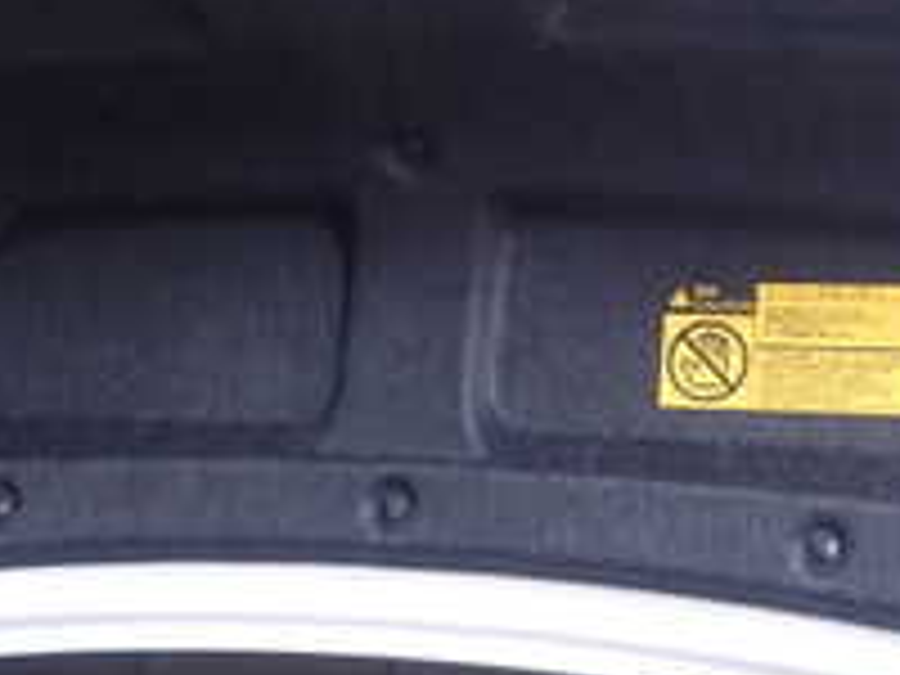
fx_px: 1950
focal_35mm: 75
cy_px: 162
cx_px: 513
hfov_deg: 26.0
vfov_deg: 19.5
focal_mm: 4.5
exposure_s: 1/60
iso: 160
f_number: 2
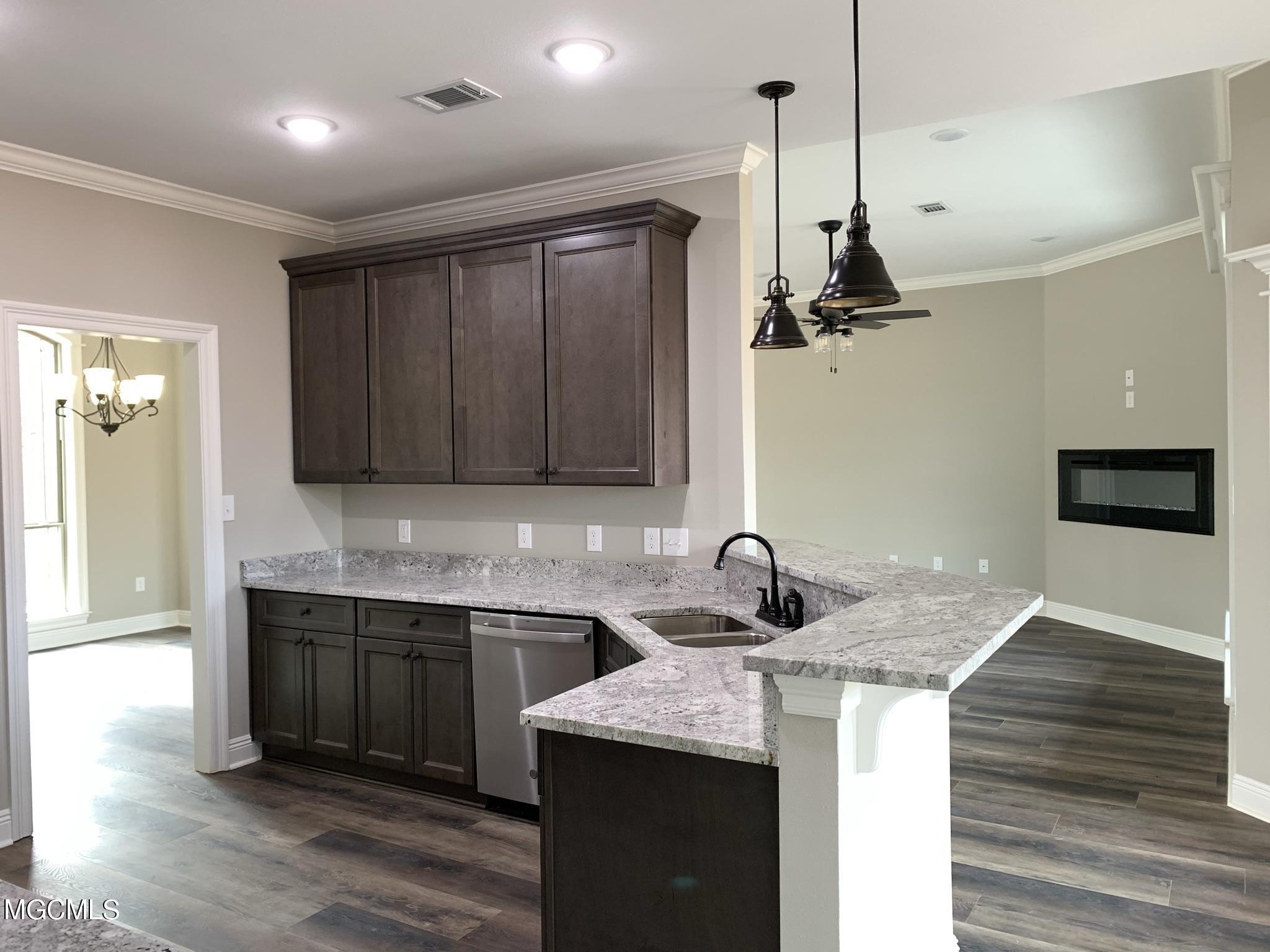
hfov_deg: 67.3
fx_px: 954
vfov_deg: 53.1
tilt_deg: +0.5
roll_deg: +0.8
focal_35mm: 26
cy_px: 476
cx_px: 635
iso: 80
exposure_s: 1/60
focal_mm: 4.25
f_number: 1.8
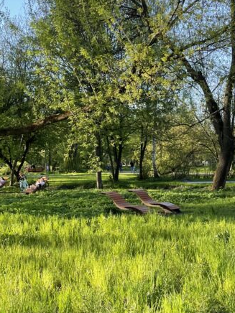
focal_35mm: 61
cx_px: 114
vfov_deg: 31.6
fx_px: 552
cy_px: 192
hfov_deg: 24.0
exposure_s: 1/413
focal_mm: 4.2
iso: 32
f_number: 1.6
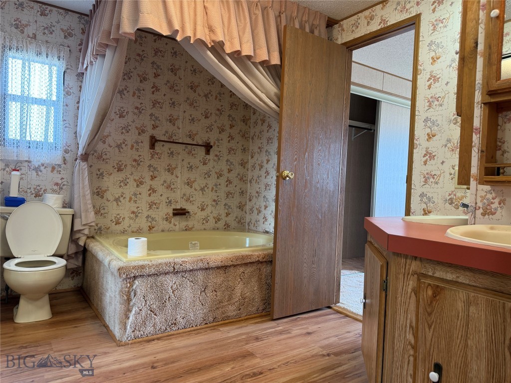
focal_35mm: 24
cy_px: 192
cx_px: 256
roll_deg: -2.4
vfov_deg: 56.8
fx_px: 354
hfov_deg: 71.6
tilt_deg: -1.3
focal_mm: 6.76
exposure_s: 1/60
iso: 160
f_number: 1.78
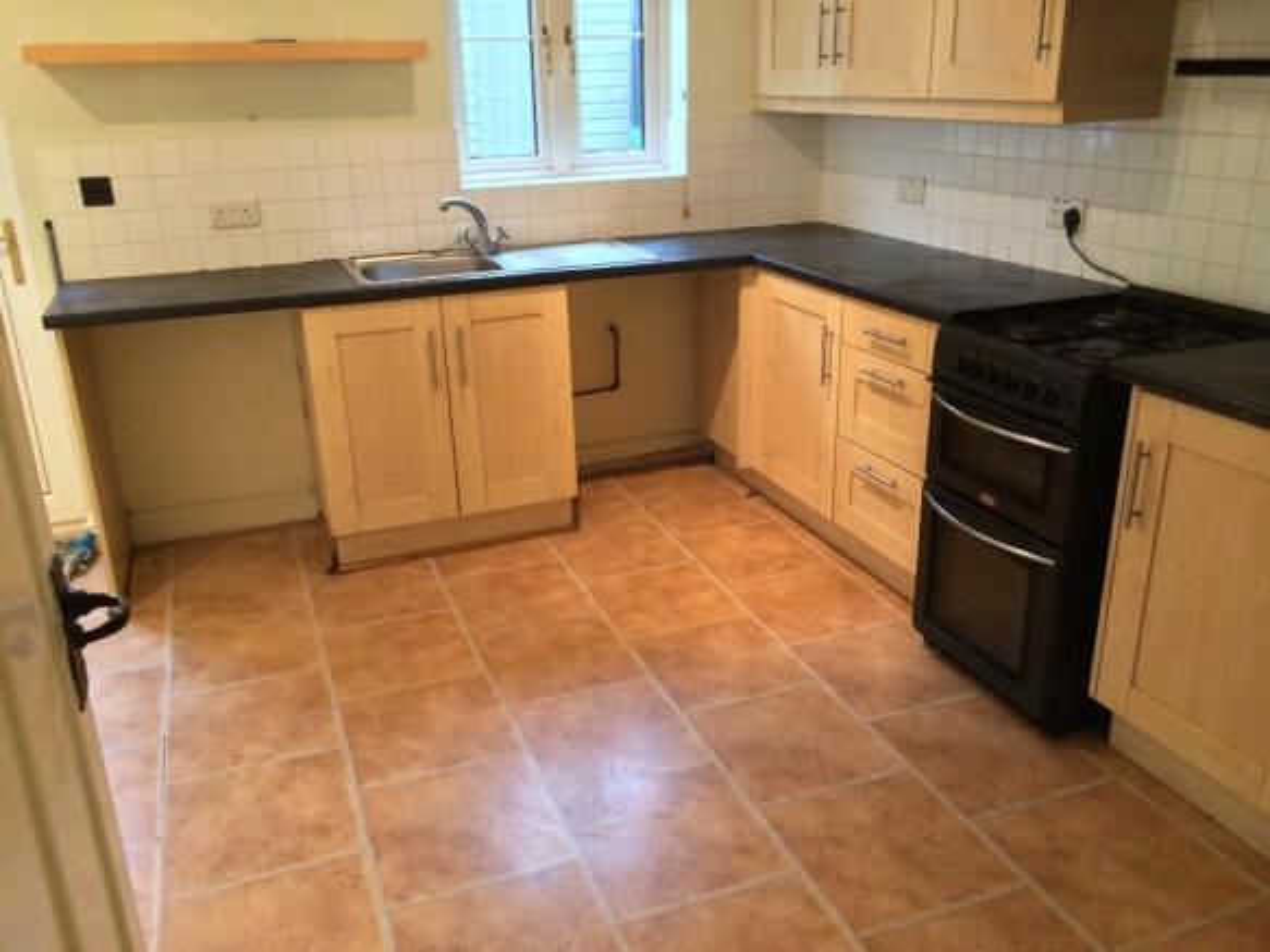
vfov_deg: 46.8
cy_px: 476
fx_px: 1100
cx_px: 635
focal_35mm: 30
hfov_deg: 60.0
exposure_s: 1/33
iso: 400
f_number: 2.2
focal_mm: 4.12
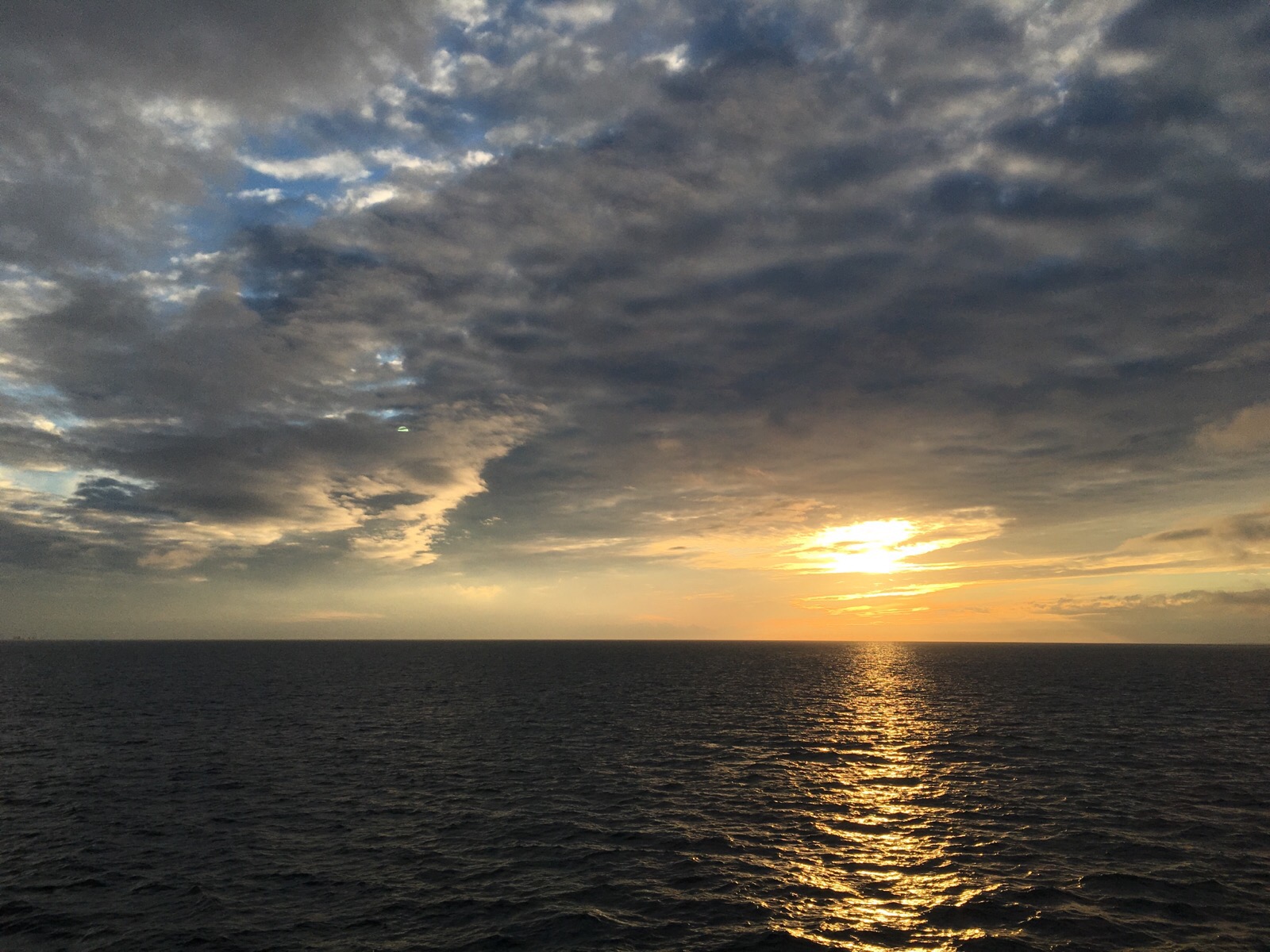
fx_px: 1064
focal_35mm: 29
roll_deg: +0.0
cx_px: 635
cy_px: 476
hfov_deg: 61.7
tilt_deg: +6.3
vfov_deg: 48.2
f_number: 2.2
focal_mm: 4.15
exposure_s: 1/2262
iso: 25
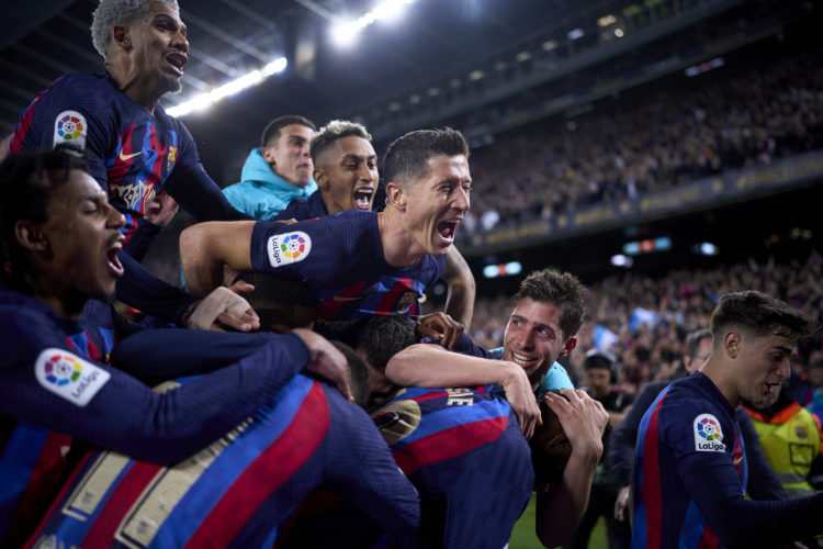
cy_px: 274
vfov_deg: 37.9
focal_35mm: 35
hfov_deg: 54.4
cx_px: 412
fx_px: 800
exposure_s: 1/2000
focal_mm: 35
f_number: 1.4
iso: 1000
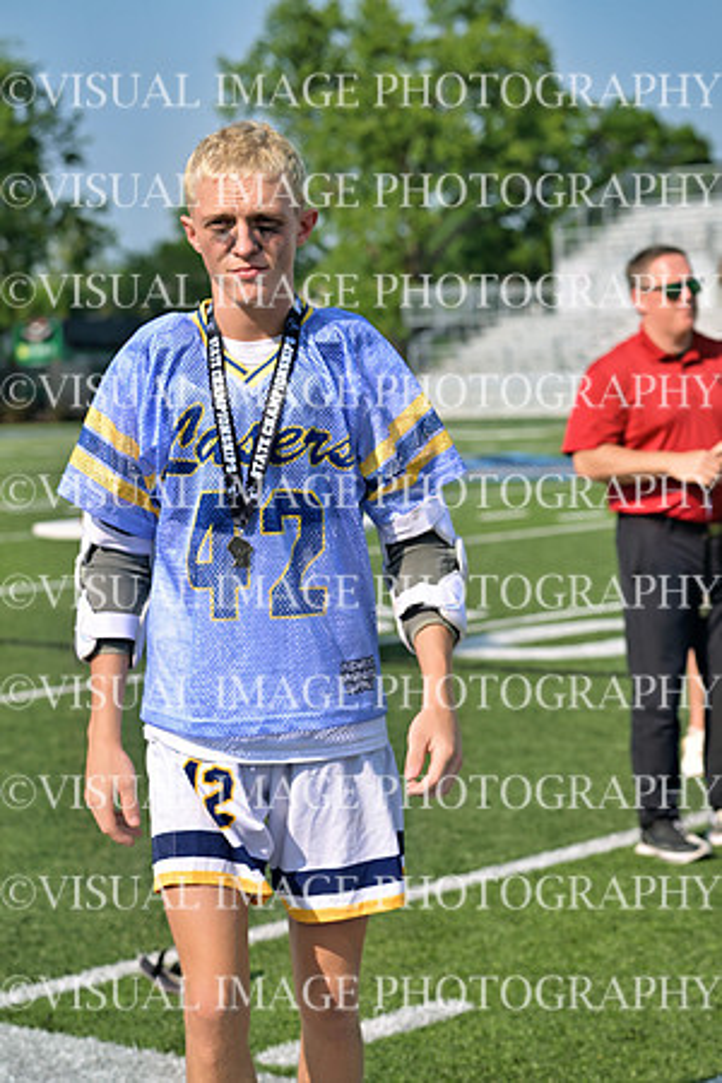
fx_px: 2647
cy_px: 542
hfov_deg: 15.5
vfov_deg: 23.1
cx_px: 361
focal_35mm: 88
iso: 64
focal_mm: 59
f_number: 10
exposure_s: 1/640
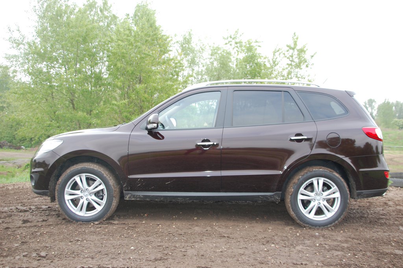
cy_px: 134
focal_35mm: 39
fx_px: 436
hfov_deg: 49.6
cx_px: 202
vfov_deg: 34.2
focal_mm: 26
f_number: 4.2
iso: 400
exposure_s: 1/500
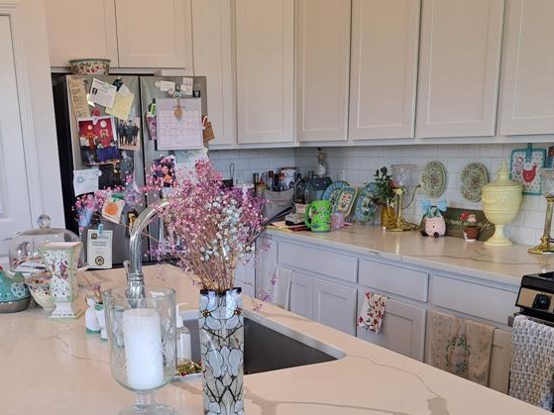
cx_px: 195
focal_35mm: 44
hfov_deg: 42.5
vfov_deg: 31.7
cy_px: 350
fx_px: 704
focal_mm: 5.23
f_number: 1.8
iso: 50
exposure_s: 1/60
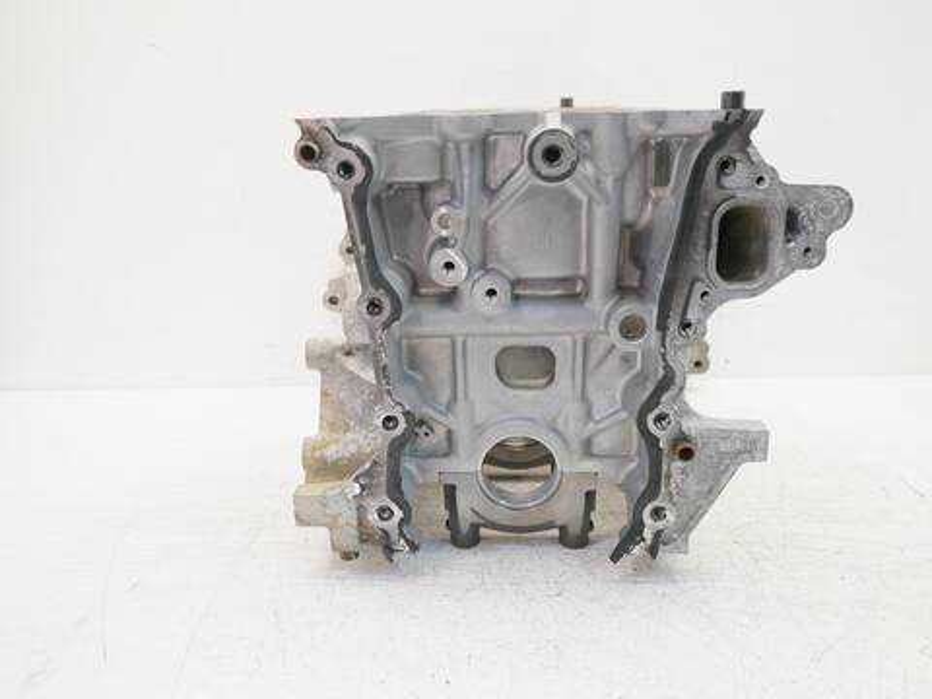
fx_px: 808
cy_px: 350
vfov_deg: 46.8
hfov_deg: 60.0
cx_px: 466
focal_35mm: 30
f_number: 3.7
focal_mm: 15
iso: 250
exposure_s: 1/60
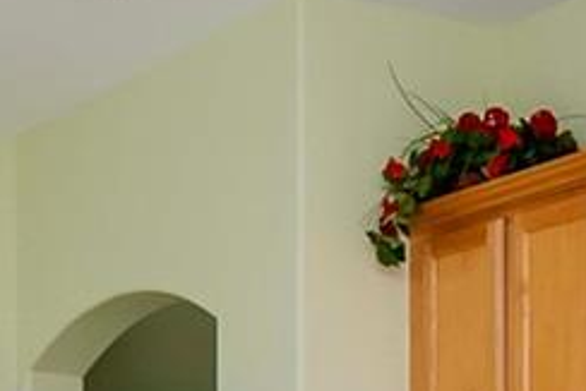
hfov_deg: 17.3
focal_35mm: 118
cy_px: 667
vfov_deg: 11.0
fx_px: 1922
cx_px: 324
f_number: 9
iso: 800
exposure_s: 1/160
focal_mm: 12
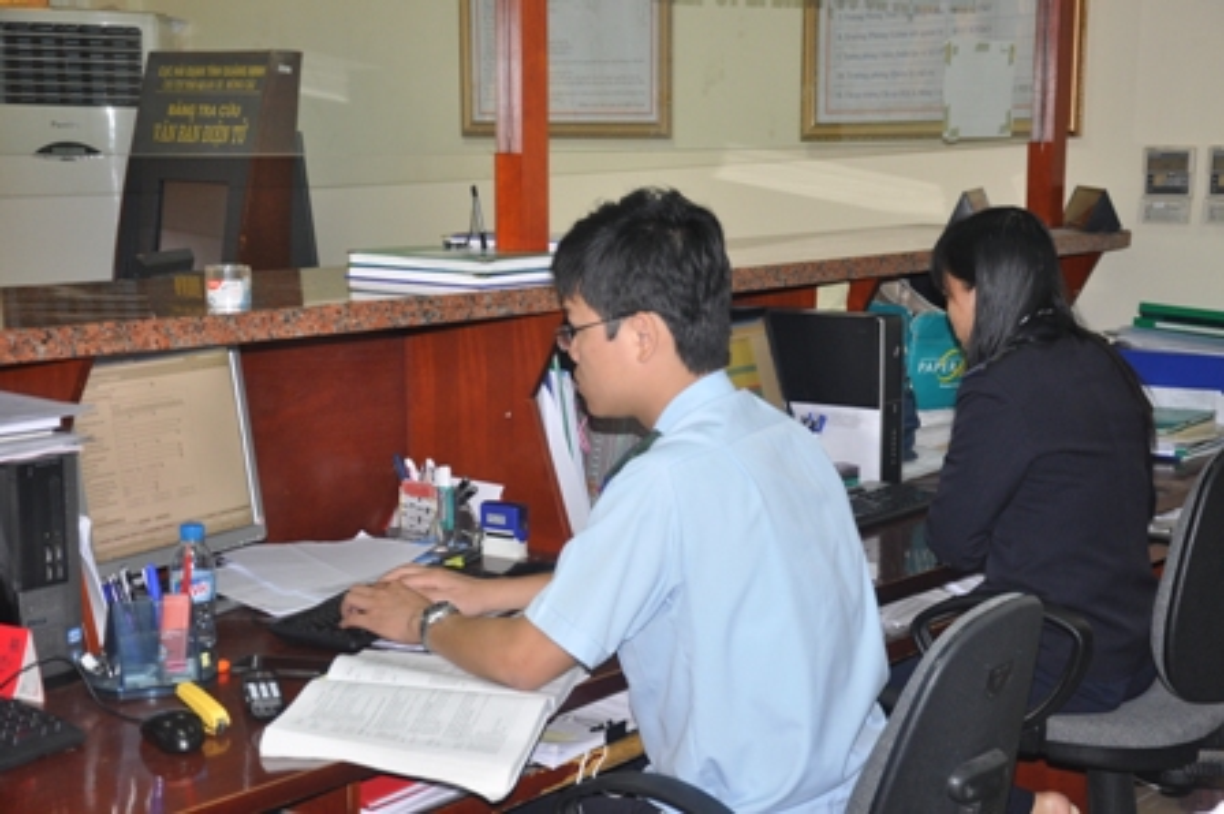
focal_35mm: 60
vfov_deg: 22.6
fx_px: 2038
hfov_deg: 33.4
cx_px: 612
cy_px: 407
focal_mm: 40
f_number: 4.5
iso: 800
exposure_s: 1/60
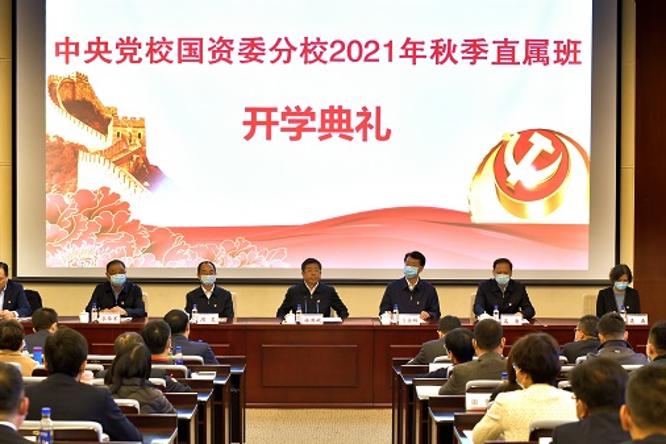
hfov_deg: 24.5
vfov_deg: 16.4
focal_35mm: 83
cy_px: 192
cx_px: 305
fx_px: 1535
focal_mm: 70
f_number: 5.6
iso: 400
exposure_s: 1/15
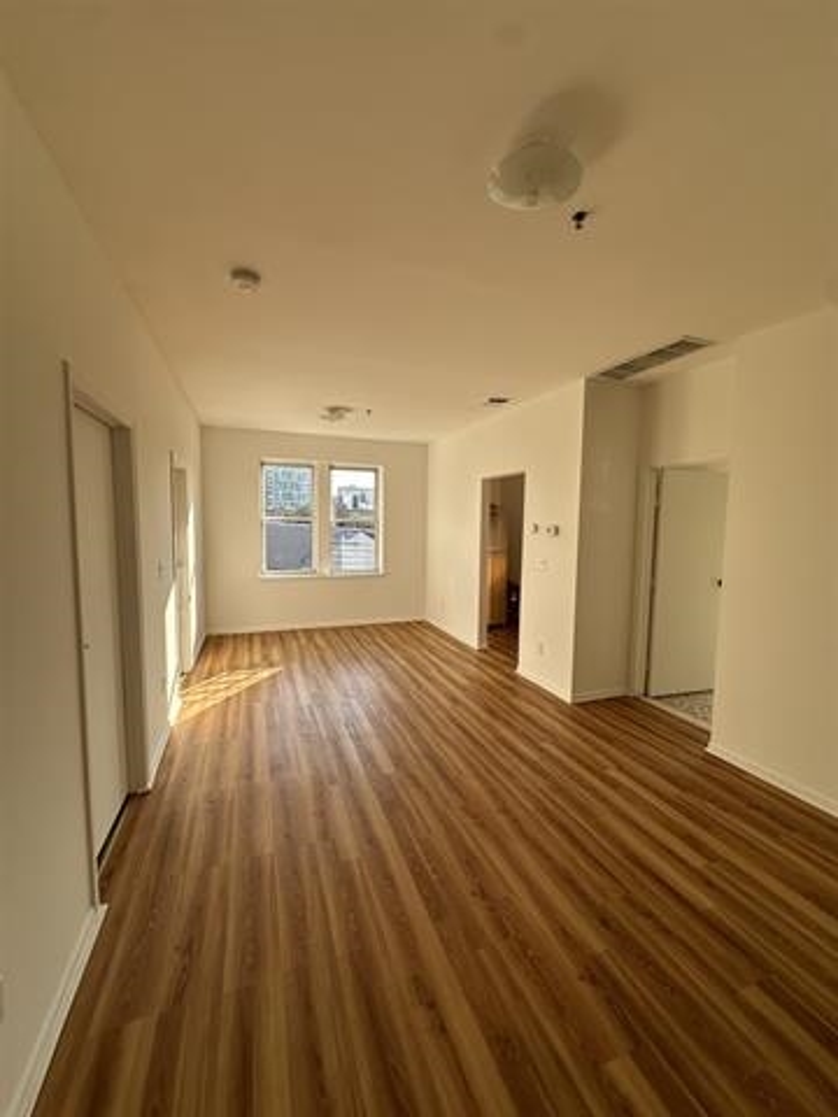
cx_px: 419
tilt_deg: -4.7
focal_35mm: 14
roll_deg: -1.3
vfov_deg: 102.1
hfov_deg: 85.7
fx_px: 452
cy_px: 558
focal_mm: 2.22
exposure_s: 1/312
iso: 40
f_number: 2.2
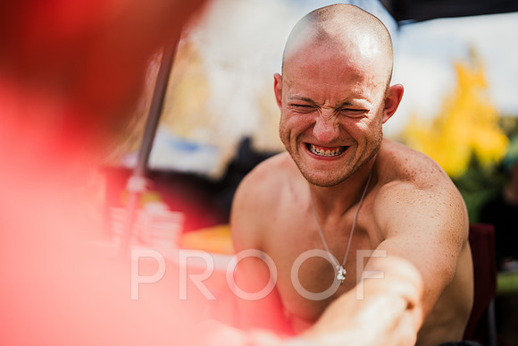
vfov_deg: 26.2
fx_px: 742
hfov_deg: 38.5
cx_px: 257
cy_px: 174
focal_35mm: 52
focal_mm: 50
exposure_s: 1/2500
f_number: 1.4
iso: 100
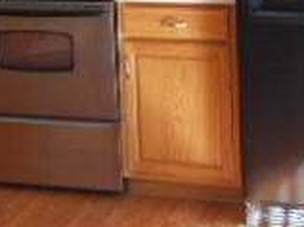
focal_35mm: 113
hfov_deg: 17.4
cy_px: -135
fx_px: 992
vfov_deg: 12.3
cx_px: 145
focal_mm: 5
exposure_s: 1/30
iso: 80
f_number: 3.7
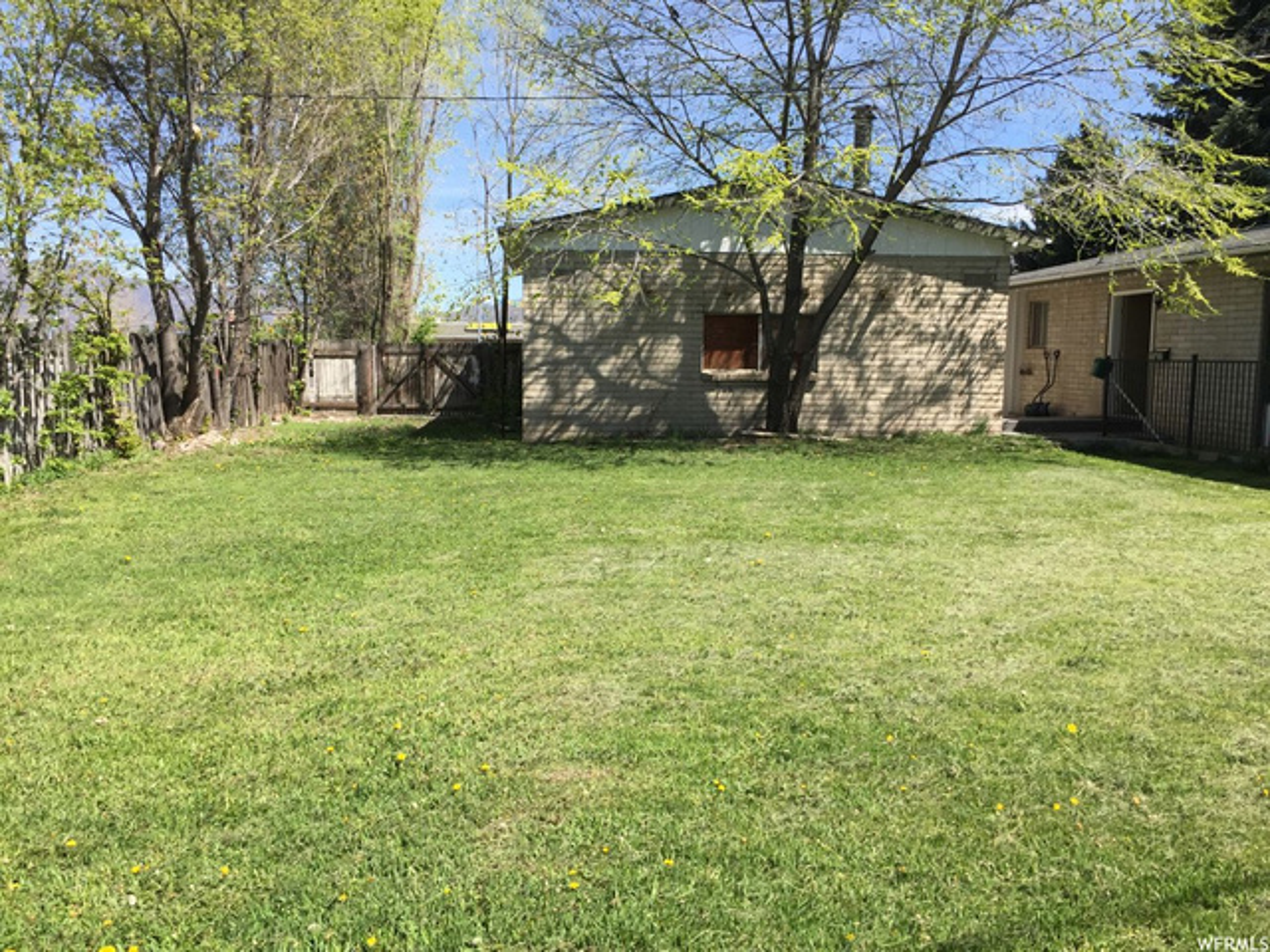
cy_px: 476
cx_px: 635
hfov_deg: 61.7
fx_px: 1064
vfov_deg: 48.2
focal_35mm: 29
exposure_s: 1/1276
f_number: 2.2
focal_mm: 4.15
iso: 32
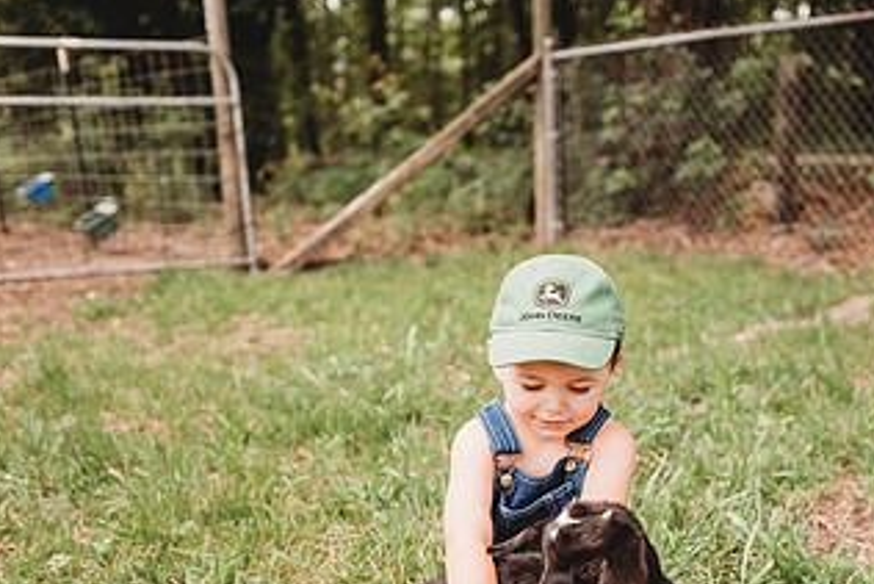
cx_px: 608
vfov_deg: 30.1
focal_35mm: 44
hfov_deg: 43.6
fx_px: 1069
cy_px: 436
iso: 100
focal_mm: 24
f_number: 2.2
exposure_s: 1/400
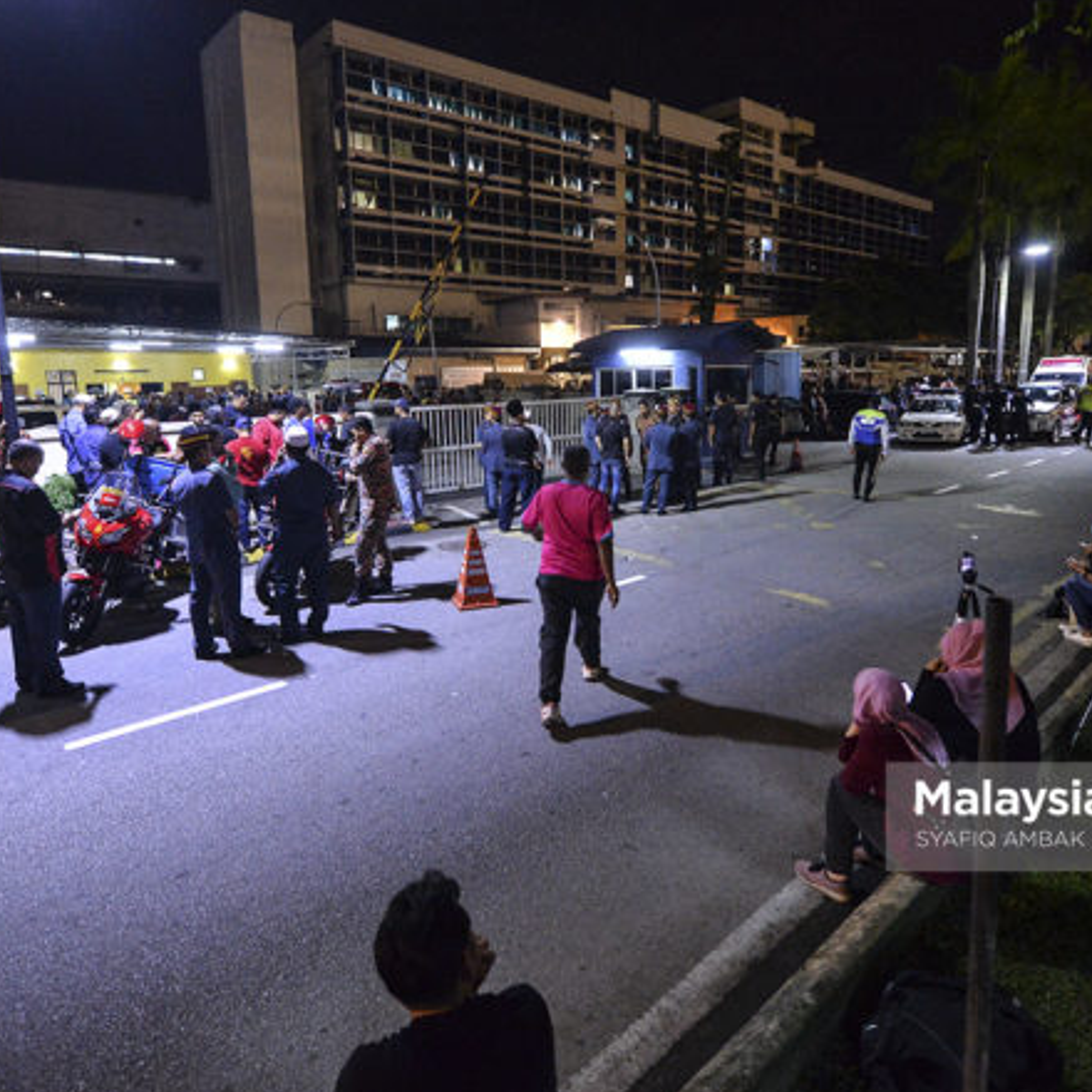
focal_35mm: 25
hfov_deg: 62.4
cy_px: 541
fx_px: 892
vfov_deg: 62.9
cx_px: 651
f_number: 2.8
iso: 5000
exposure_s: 1/80
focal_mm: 19
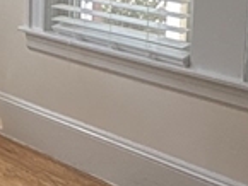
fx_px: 710
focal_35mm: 99
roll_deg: +2.4
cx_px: -130
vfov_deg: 14.6
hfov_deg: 17.7
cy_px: -17
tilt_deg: -8.6
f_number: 2.2
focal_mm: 2.22
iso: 40
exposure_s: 1/99
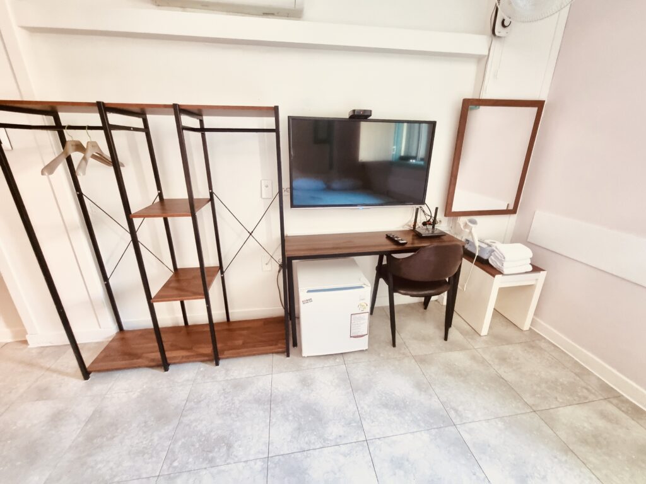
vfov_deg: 89.9
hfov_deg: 106.2
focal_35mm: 13
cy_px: 242
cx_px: 323
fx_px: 243
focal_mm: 2.2
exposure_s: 1/30
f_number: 2.2
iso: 640
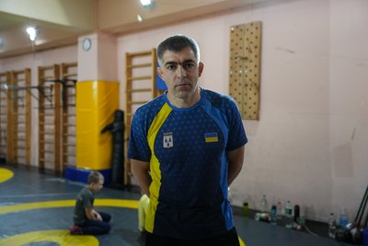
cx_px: 184
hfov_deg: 53.1
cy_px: 123
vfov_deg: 36.9
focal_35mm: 36
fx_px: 368
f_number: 2.8
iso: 5000
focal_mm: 36
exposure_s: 1/200
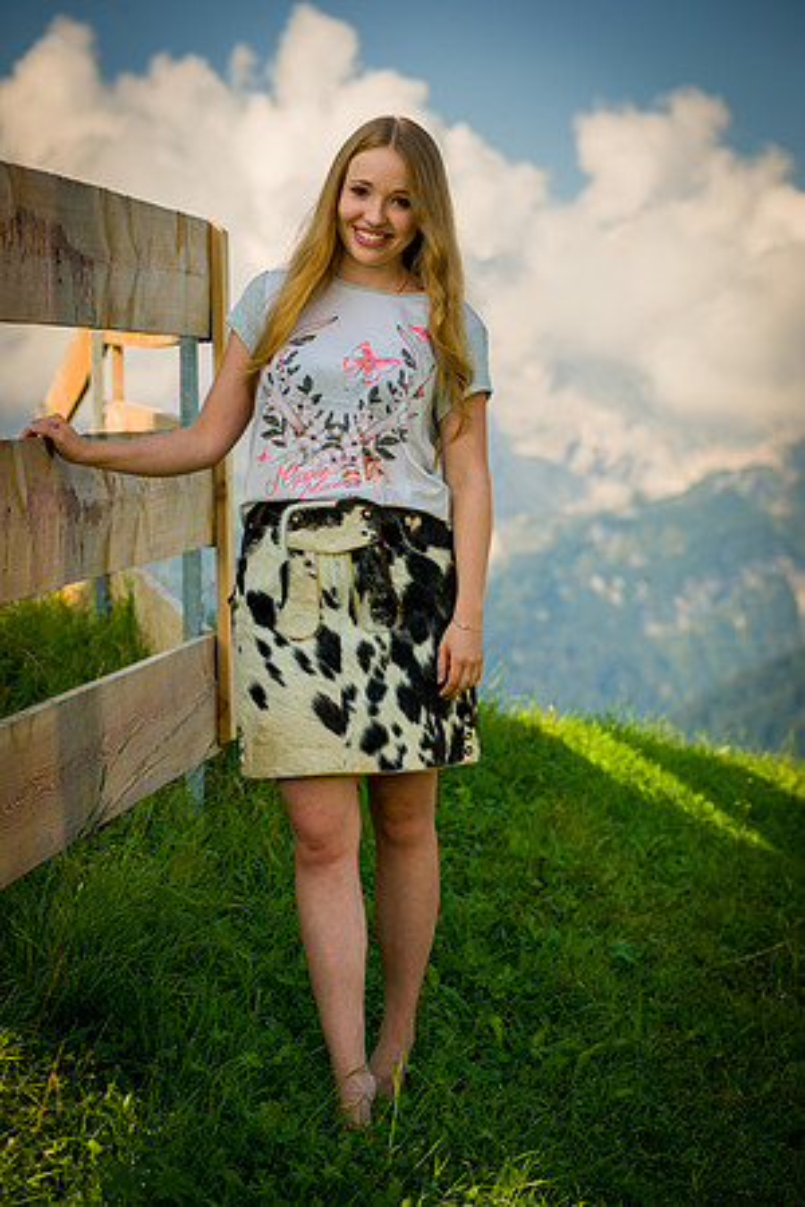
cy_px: 604
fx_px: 3086
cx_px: 402
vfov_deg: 22.1
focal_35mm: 92
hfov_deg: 14.9
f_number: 5.6
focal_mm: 92
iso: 100
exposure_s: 1/320
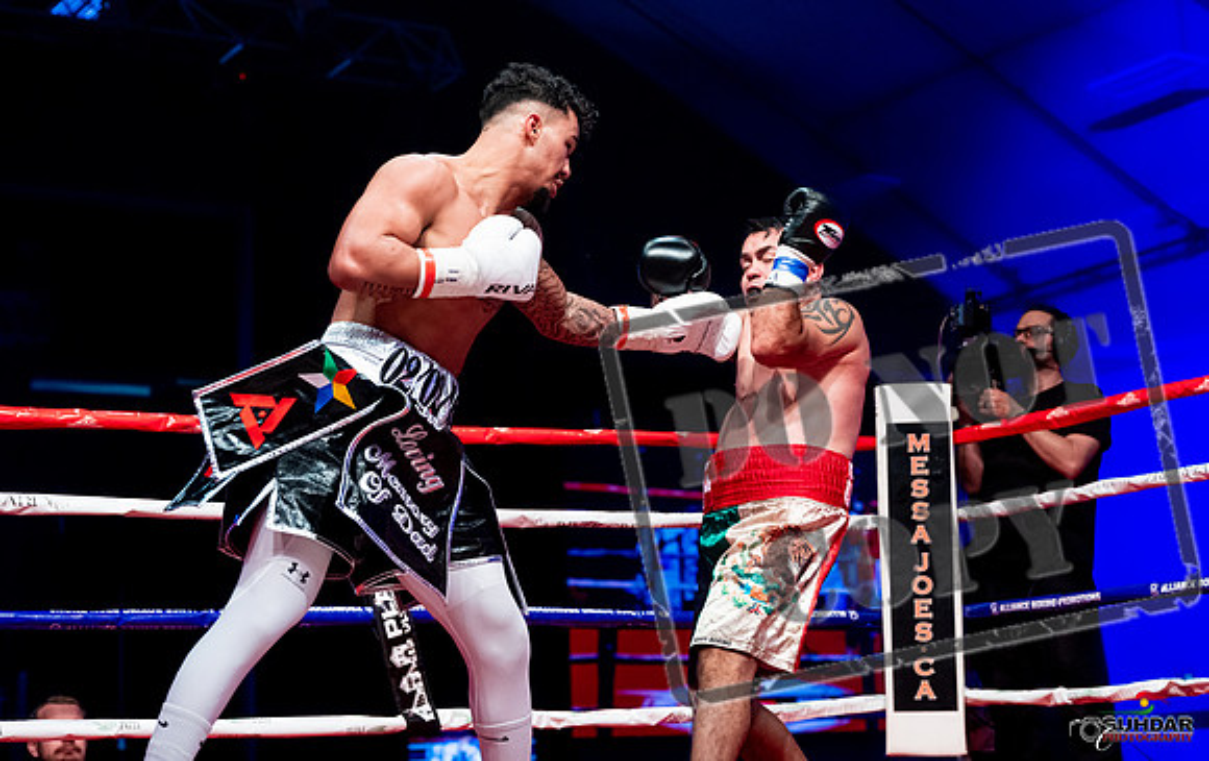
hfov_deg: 27.6
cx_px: 631
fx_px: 2460
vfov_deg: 17.6
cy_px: 277
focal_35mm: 75
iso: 4000
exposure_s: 1/1000
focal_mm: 61
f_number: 2.8
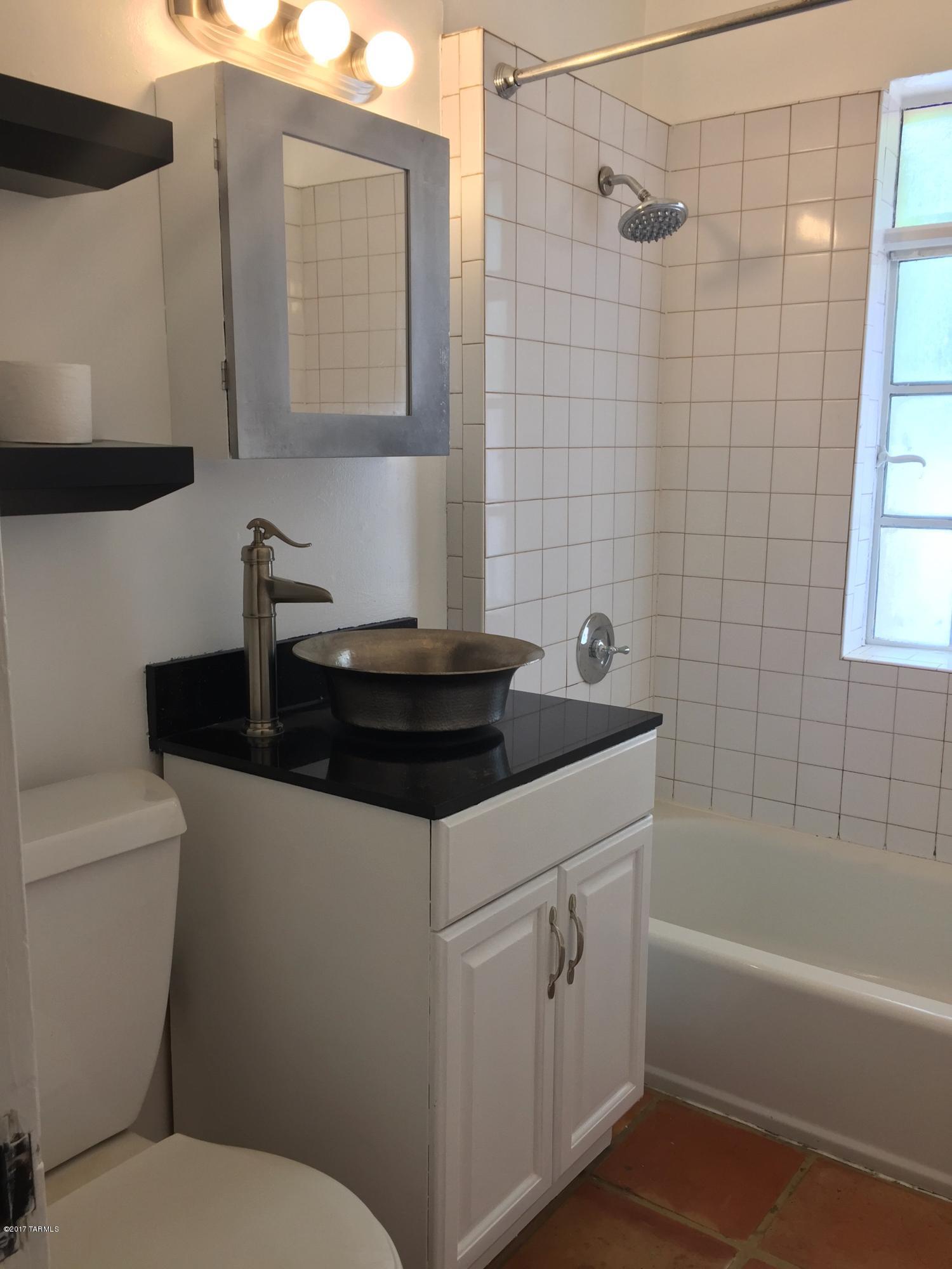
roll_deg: -0.9
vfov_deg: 61.7
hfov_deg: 48.2
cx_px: 476
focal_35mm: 29
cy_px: 634
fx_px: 1063
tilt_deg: -10.1
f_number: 2.2
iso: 32
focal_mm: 4.15
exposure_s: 1/40
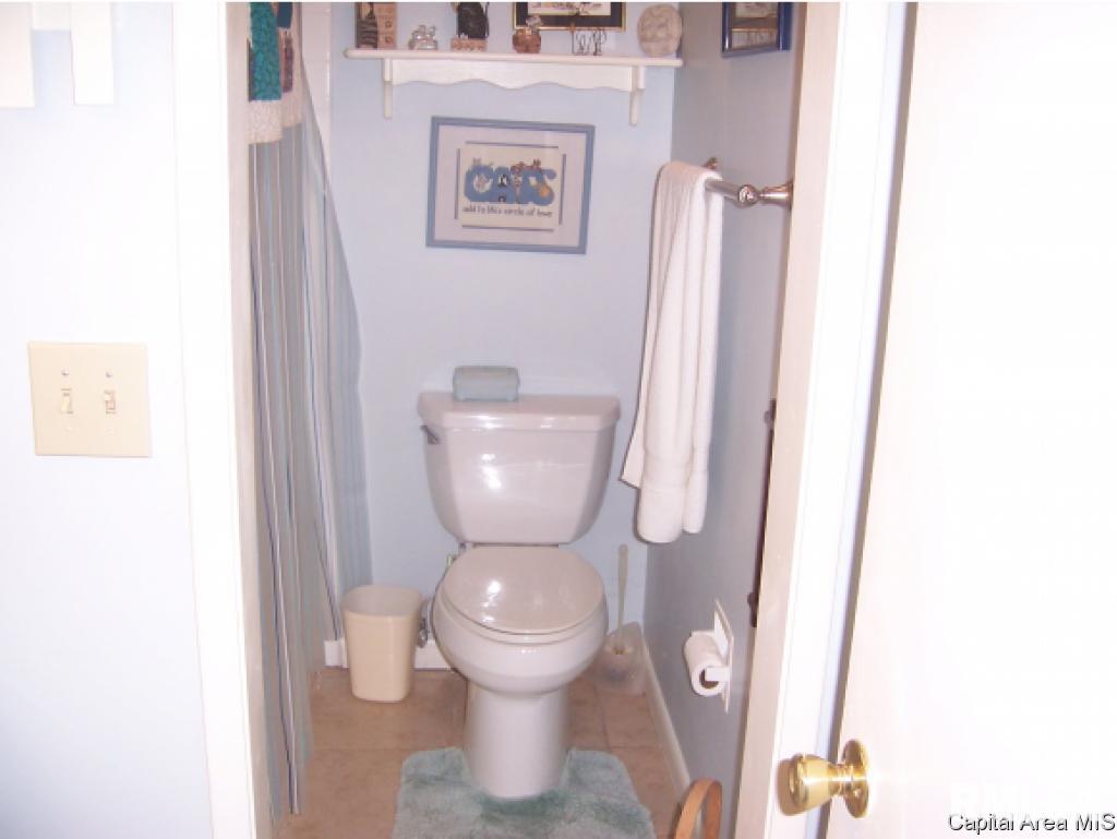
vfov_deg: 39.7
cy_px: 420
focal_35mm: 36
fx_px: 1162
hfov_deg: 51.3
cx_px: 558
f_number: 3
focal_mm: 6
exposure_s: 1/60
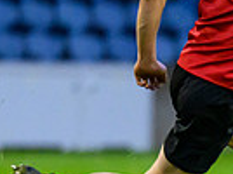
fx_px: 20856
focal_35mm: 3104
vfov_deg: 0.5
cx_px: 404
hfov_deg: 0.6
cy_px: 160
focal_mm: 560
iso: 8000
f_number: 4
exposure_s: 1/1000
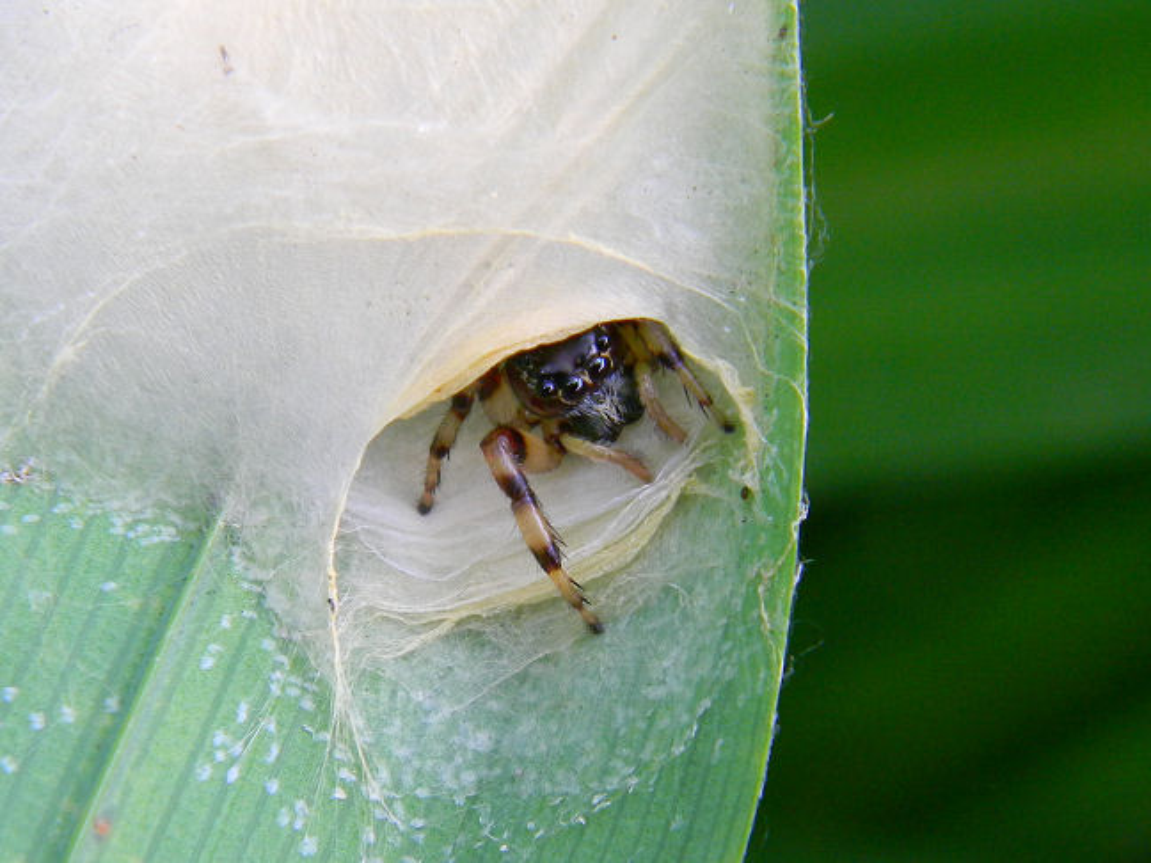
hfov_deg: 23.6
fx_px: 2760
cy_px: 432
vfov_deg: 17.8
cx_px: 576
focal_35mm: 83
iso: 200
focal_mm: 15.1
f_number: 4.5
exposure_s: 1/42
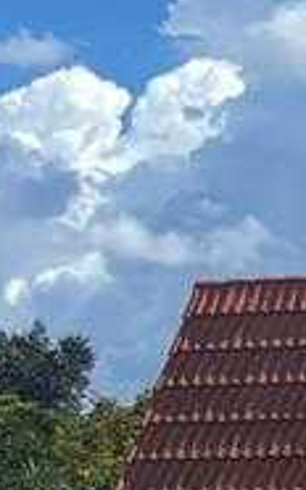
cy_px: 674
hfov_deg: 4.4
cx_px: 1741
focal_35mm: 237
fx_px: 3167
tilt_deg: +1.3
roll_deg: -0.8
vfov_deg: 8.7
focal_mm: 5.96
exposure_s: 1/4630
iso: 50
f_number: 1.6
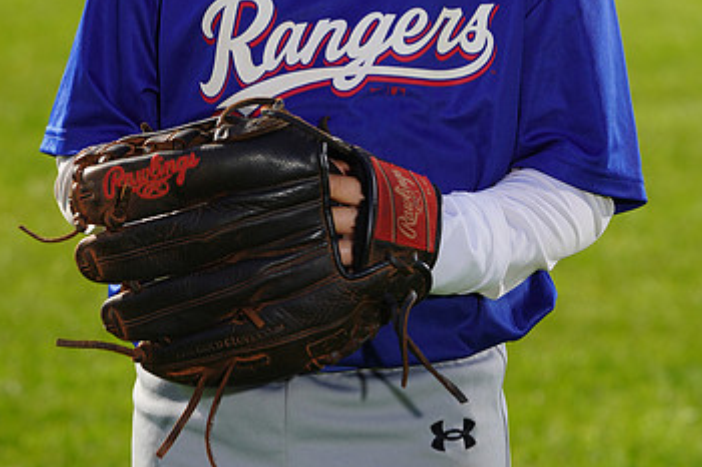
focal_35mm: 325
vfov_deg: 4.2
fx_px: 6334
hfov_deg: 6.3
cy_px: -104
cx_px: 368
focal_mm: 196
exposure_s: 1/250
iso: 100
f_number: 10
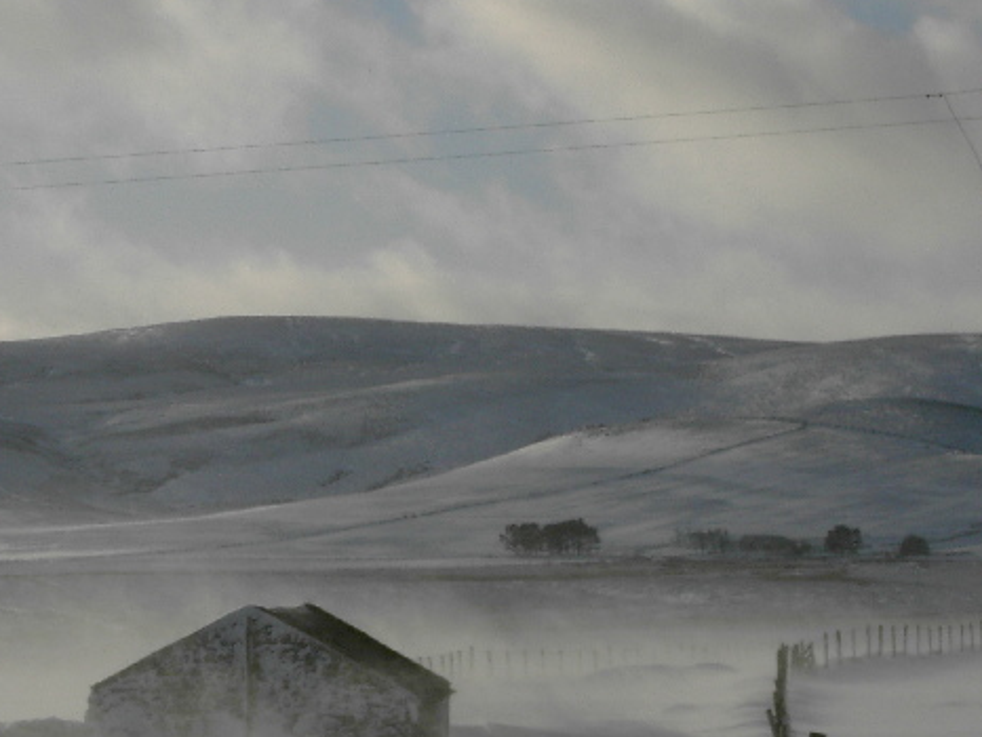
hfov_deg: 11.4
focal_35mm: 173
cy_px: 491
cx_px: 238
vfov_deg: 8.6
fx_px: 4910
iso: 100
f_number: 11
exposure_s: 1/400
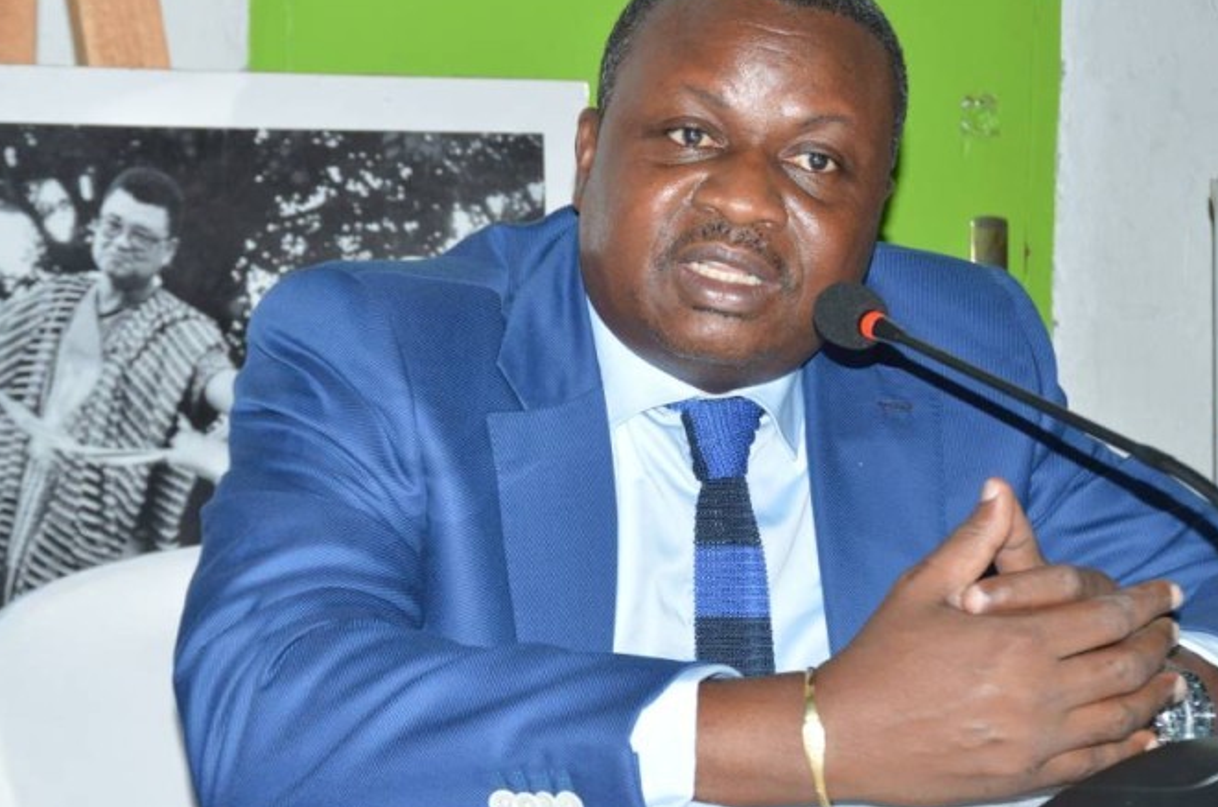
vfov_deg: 12.5
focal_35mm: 109
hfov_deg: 18.8
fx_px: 3681
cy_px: 377
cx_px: 590
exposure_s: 1/160
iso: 800
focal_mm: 60
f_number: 8
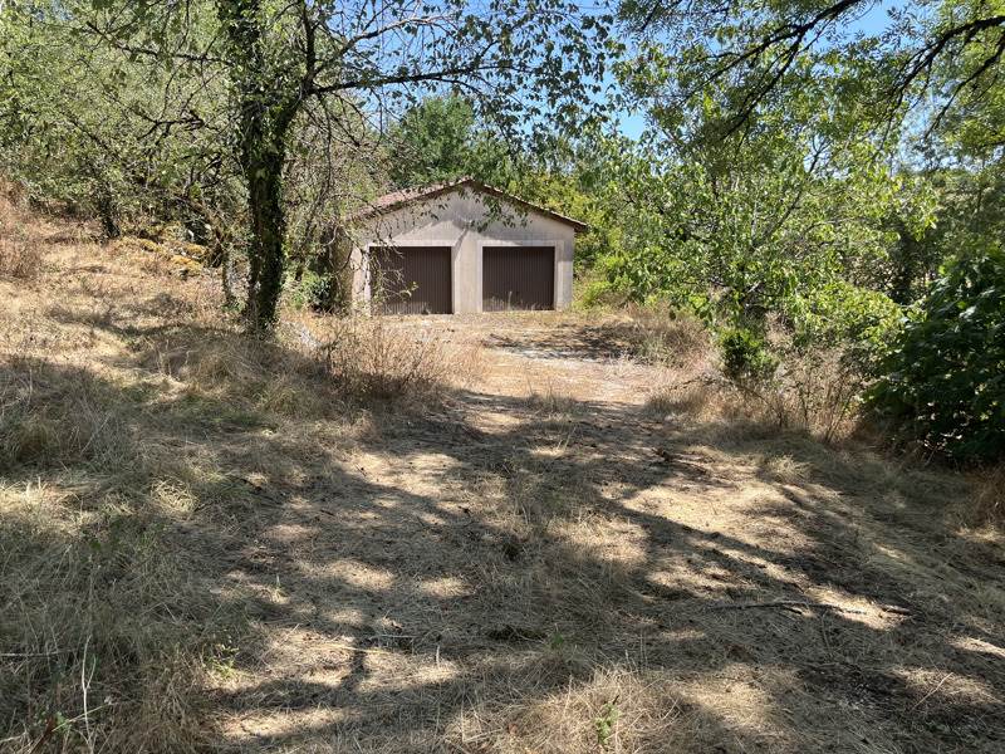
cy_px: 377
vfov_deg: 53.1
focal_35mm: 26
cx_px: 502
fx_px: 755
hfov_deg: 67.3
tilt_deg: -10.2
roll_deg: -1.2
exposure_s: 1/1066
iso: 50
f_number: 1.6
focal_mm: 5.1
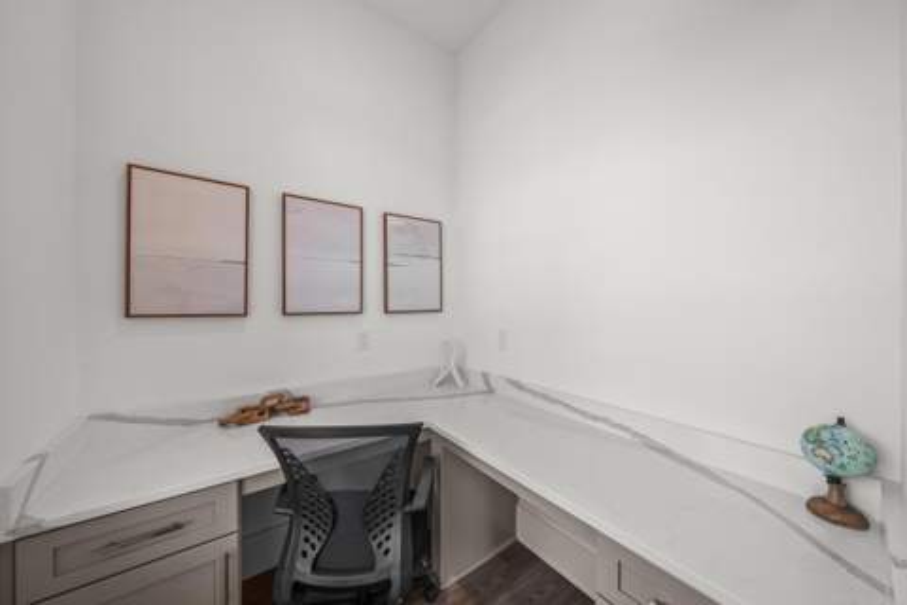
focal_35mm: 12
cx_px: 454
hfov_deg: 112.6
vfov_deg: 90.0
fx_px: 302
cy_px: 302
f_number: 7.1
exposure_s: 1/4
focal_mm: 12
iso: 80
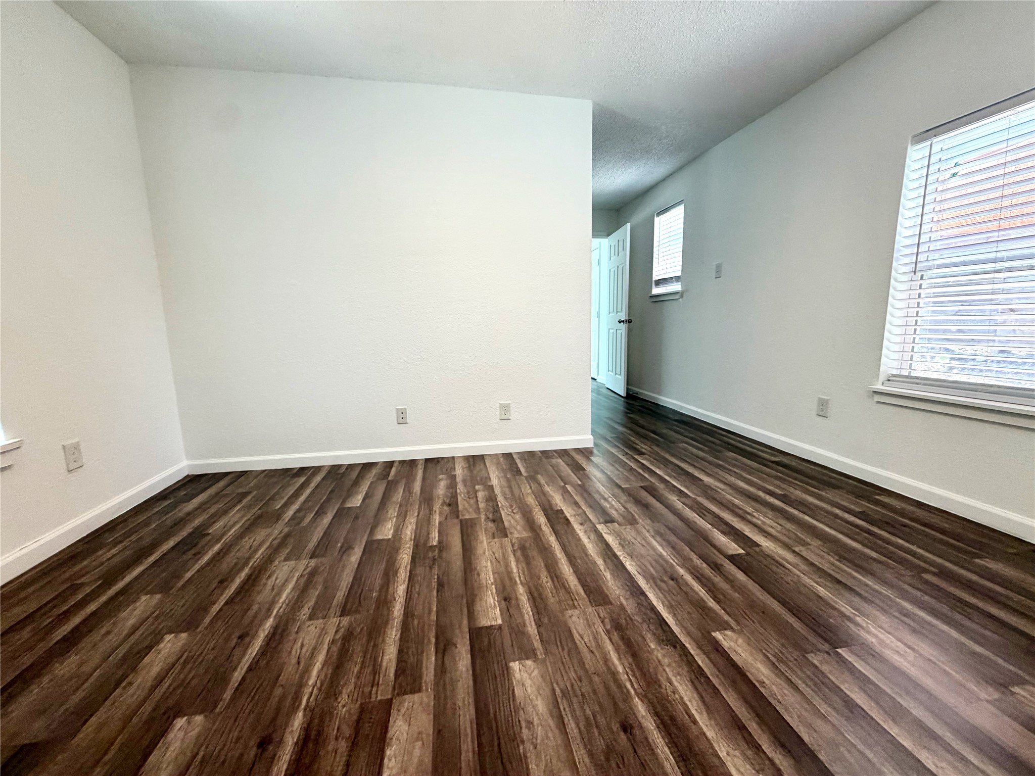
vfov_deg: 85.7
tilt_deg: -9.0
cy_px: 388
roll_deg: +1.7
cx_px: 518
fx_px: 419
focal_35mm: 14
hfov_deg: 102.1
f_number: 2.2
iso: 160
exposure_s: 1/60
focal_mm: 2.22
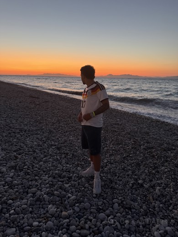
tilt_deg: -14.0
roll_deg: -2.3
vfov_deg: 71.6
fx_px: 165
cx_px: 89
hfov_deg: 56.8
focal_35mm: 24
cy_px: 118
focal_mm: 6.76
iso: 1000
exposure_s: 1/40
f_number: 1.78
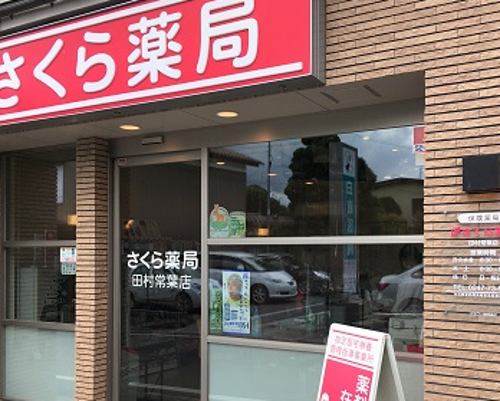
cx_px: 260
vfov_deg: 38.1
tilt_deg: +0.4
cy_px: 249
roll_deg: +0.2
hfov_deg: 46.8
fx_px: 578
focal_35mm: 39
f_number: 2.2
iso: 25
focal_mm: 4.15
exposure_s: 1/466
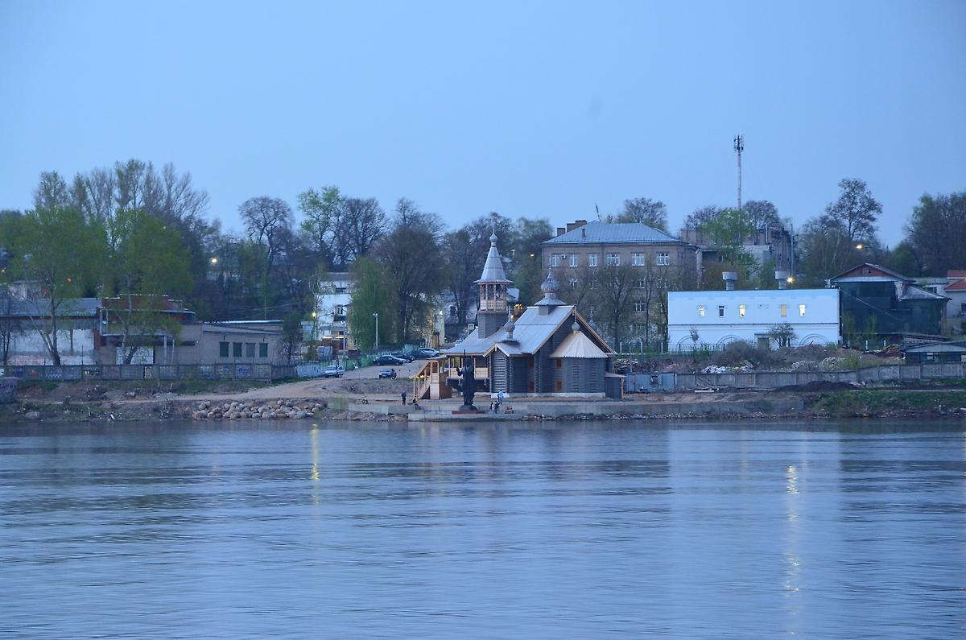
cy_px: 320
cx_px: 483
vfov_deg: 8.7
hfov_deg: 13.1
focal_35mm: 158
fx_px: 4218
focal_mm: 105
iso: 1600
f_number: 10
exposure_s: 1/8
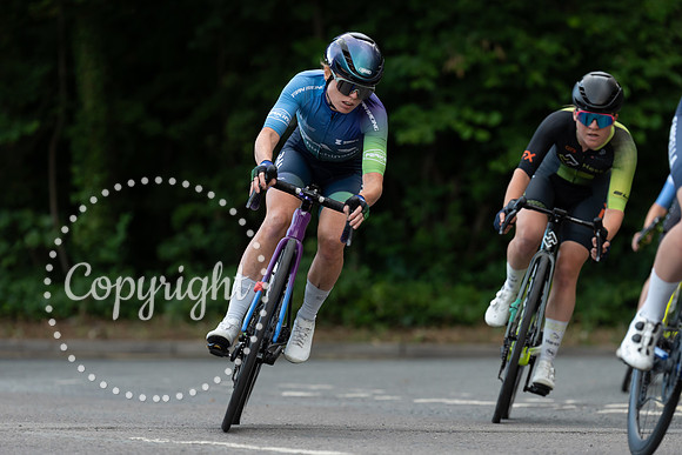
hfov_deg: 9.8
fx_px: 3994
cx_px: 333
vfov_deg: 6.5
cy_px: 267
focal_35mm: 211
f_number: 3.2
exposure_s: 1/800
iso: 1000
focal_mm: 164
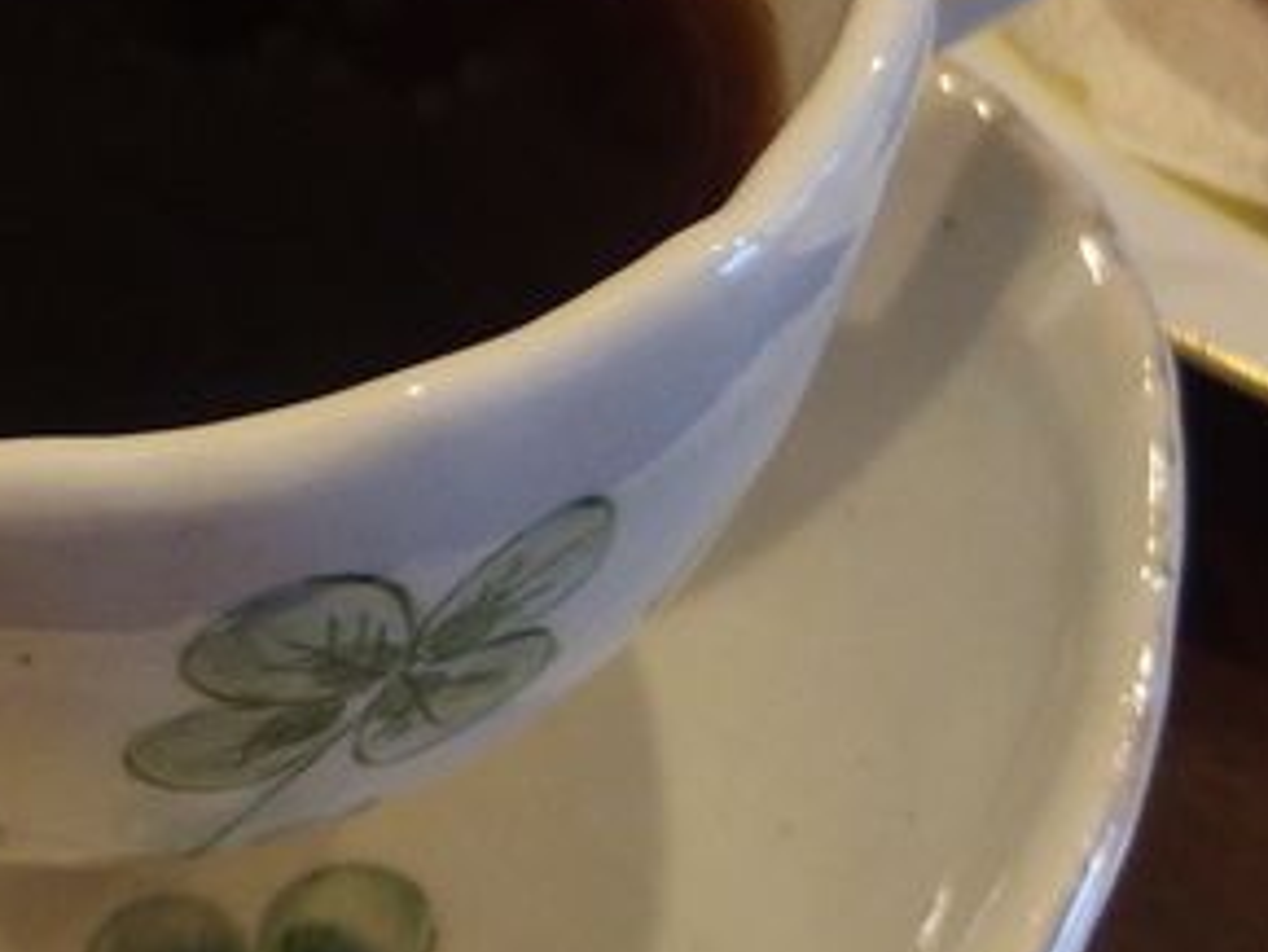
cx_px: 162
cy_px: 314
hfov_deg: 29.6
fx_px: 2309
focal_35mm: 63
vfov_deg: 23.2
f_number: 1.8
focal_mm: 4.7
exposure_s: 1/60
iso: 640
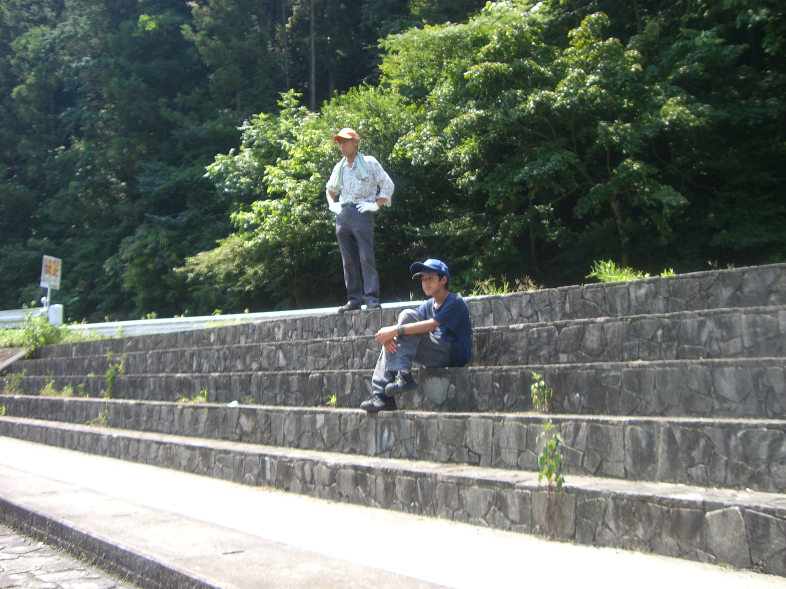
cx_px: 393
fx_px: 863
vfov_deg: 37.7
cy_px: 294
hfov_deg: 49.0
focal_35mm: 38
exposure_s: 1/250
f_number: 2.7
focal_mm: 6.2
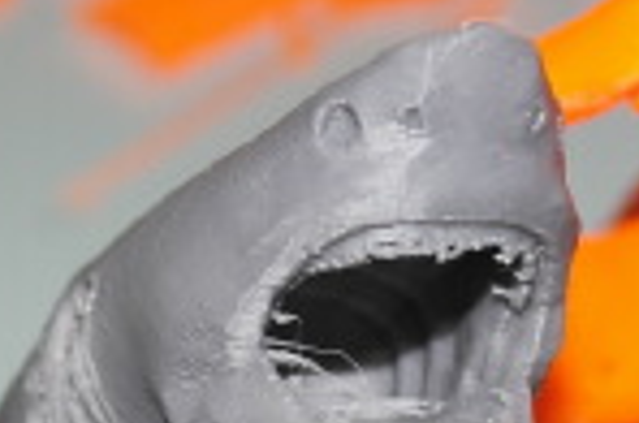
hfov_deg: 10.4
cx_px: 402
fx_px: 3525
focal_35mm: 199
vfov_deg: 6.8
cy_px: 505
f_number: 4.5
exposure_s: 1/60
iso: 100
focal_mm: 32
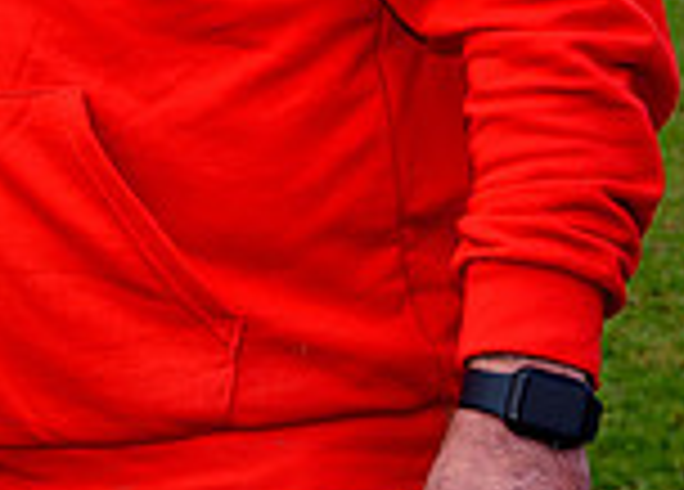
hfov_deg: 7.1
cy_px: -214
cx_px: -568
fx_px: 5388
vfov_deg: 5.2
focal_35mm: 277
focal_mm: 40
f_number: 5.6
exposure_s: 1/160
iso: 100
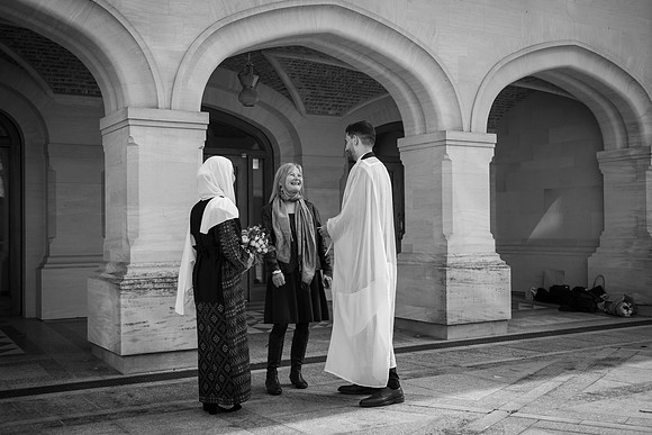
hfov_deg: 46.7
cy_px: 216
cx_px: 335
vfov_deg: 32.1
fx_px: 756
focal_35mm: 42
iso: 100
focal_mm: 40
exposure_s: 1/1250
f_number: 2.8
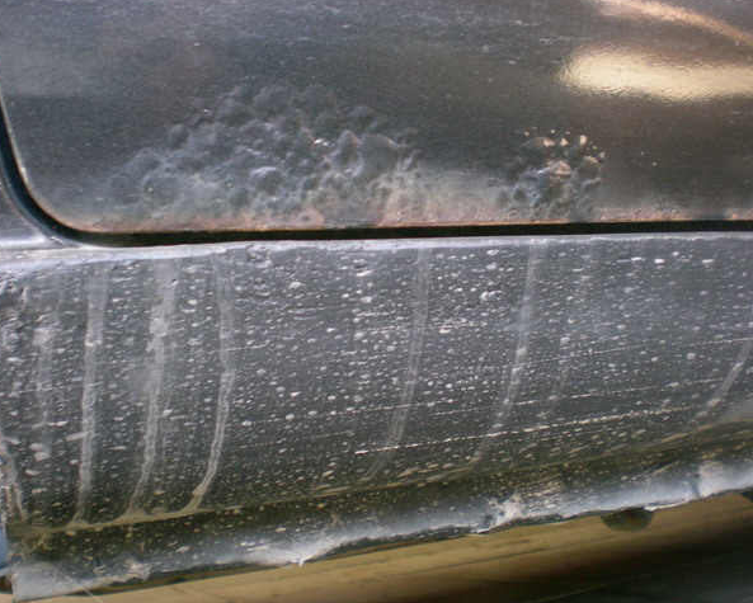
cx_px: 367
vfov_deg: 37.4
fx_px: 892
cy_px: 300
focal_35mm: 40
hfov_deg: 45.8
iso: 200
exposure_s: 1/35.4
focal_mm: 6.3
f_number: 3.1
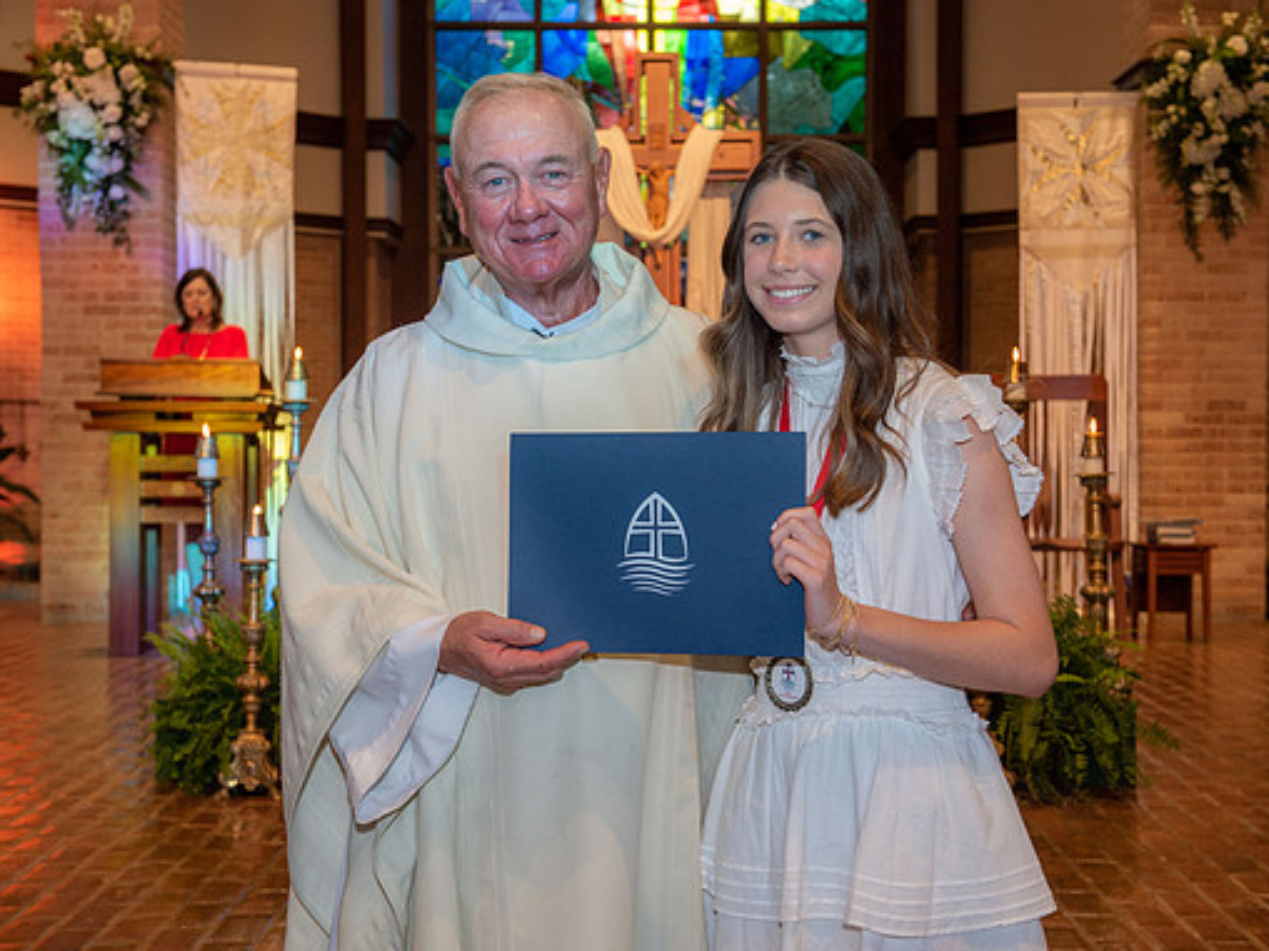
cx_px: 654
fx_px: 2090
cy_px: 474
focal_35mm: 57
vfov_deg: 25.7
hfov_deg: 33.8
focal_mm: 52
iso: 1600
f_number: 5.6
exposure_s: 1/125
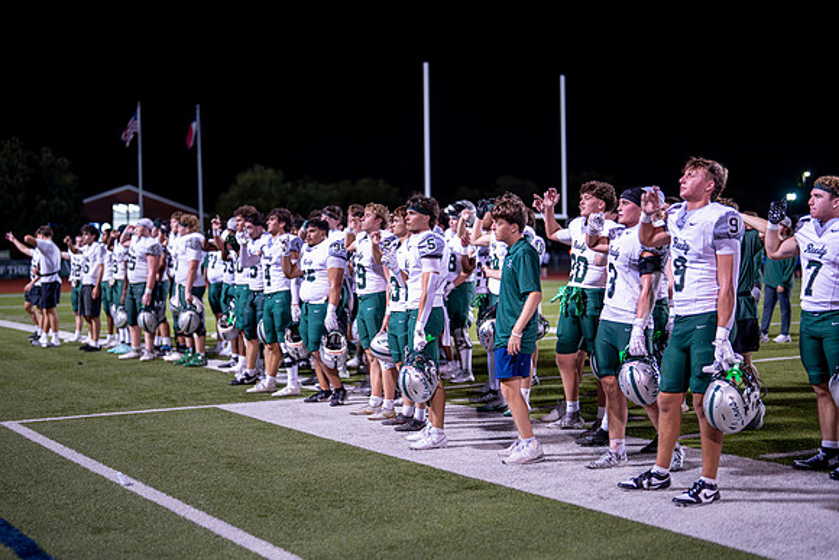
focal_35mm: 53
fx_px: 1230
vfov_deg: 25.6
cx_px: 399
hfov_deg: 37.7
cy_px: 285
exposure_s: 1/800
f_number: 1.2
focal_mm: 50
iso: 1000
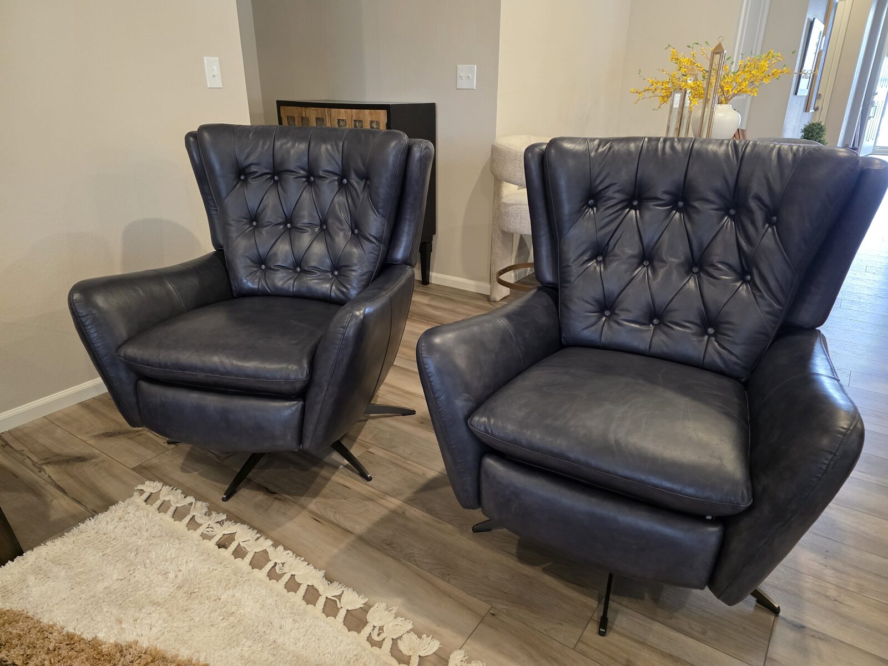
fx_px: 590
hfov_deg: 73.9
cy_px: 333
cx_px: 444
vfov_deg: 58.9
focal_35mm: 23
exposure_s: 1/120
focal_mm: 6.3
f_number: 1.7
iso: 800
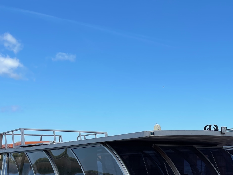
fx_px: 377
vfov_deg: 25.4
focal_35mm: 56
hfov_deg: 32.2
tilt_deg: -1.0
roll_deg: +0.5
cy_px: 155
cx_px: 222
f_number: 1.6
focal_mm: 5.1
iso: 32
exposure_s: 1/2924
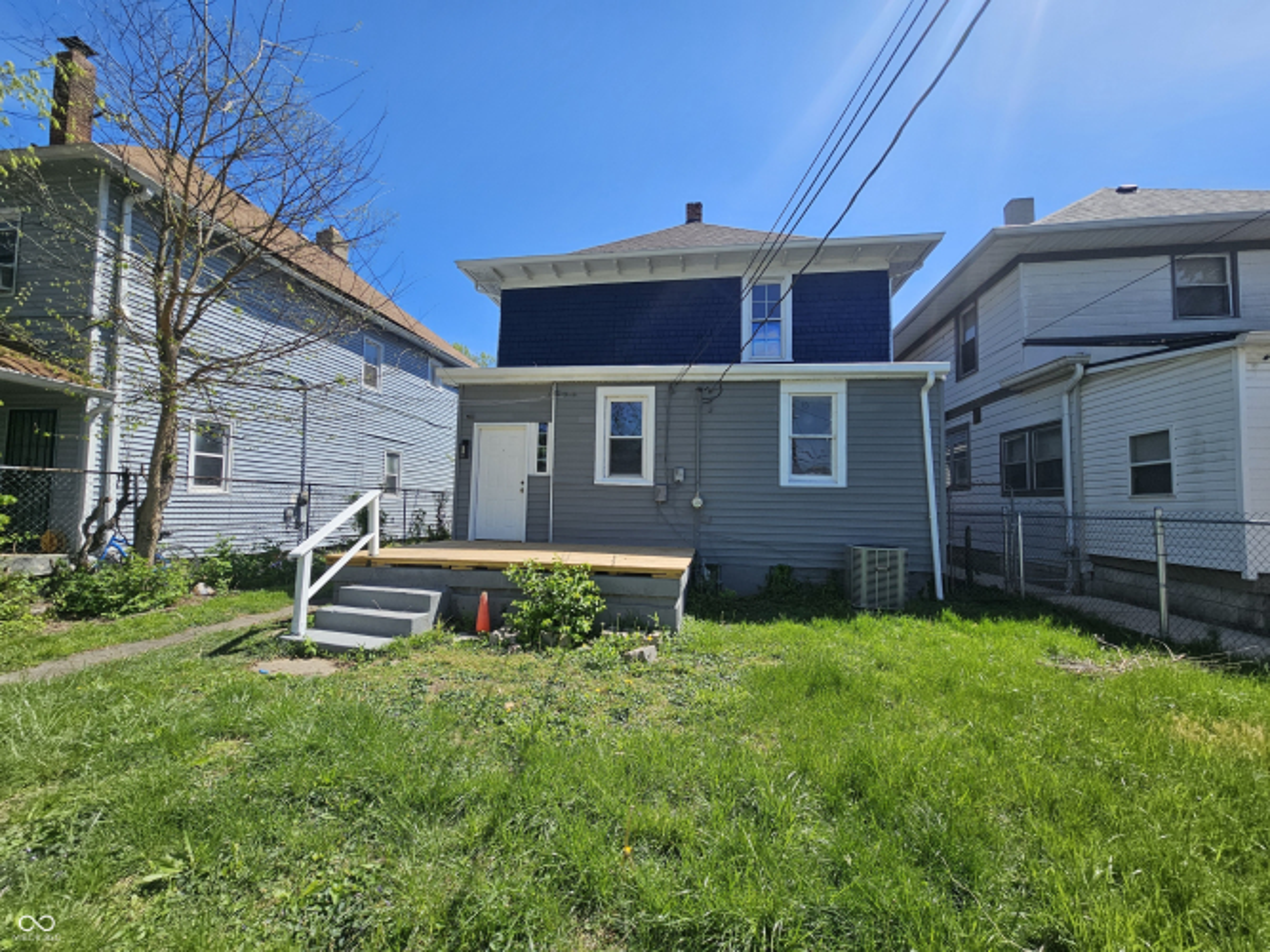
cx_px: 635
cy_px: 476
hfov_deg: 106.2
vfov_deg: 89.9
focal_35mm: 13
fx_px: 477
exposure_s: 1/2116
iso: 50
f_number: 2.2
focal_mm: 2.2
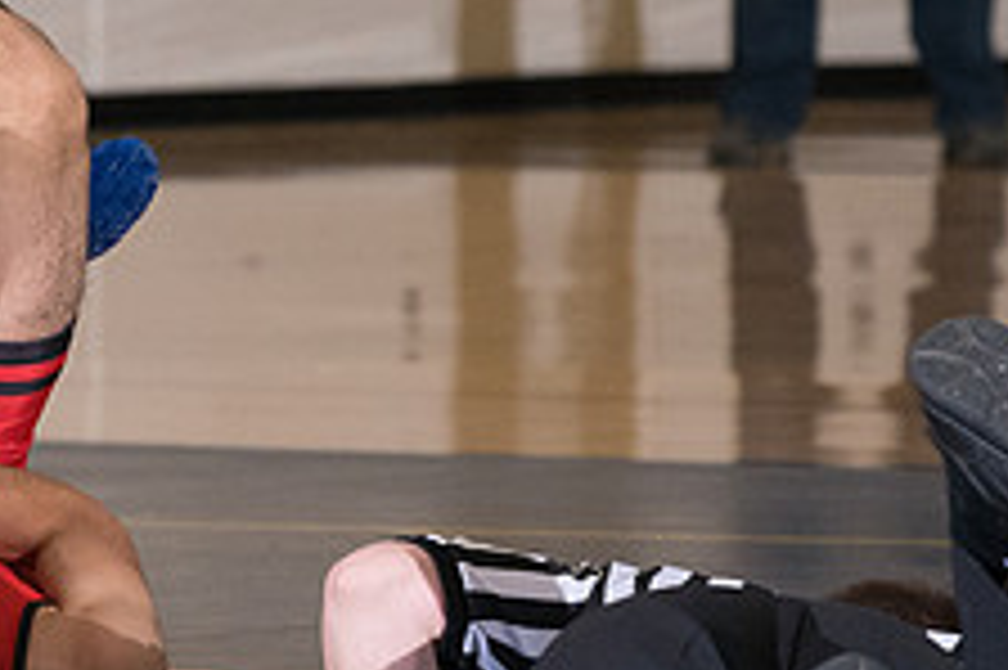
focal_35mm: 640
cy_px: 324
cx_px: -248
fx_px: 17906
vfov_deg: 2.1
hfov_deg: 3.2
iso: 2000
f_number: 5.6
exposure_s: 1/250
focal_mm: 165
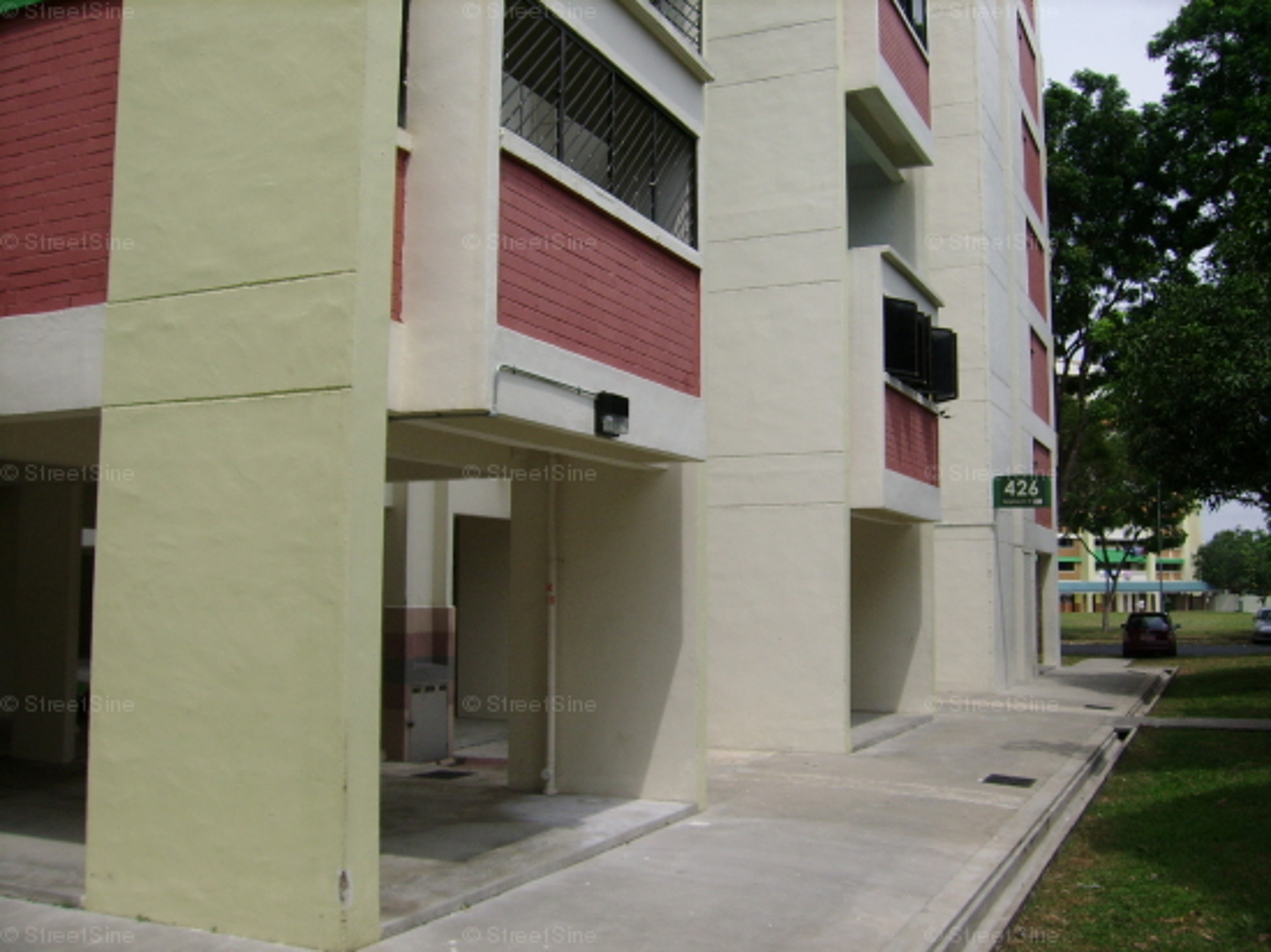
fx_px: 1285
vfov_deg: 40.7
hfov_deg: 52.6
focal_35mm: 35
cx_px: 636
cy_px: 476
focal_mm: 5.95
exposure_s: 1/594
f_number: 5.8
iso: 50
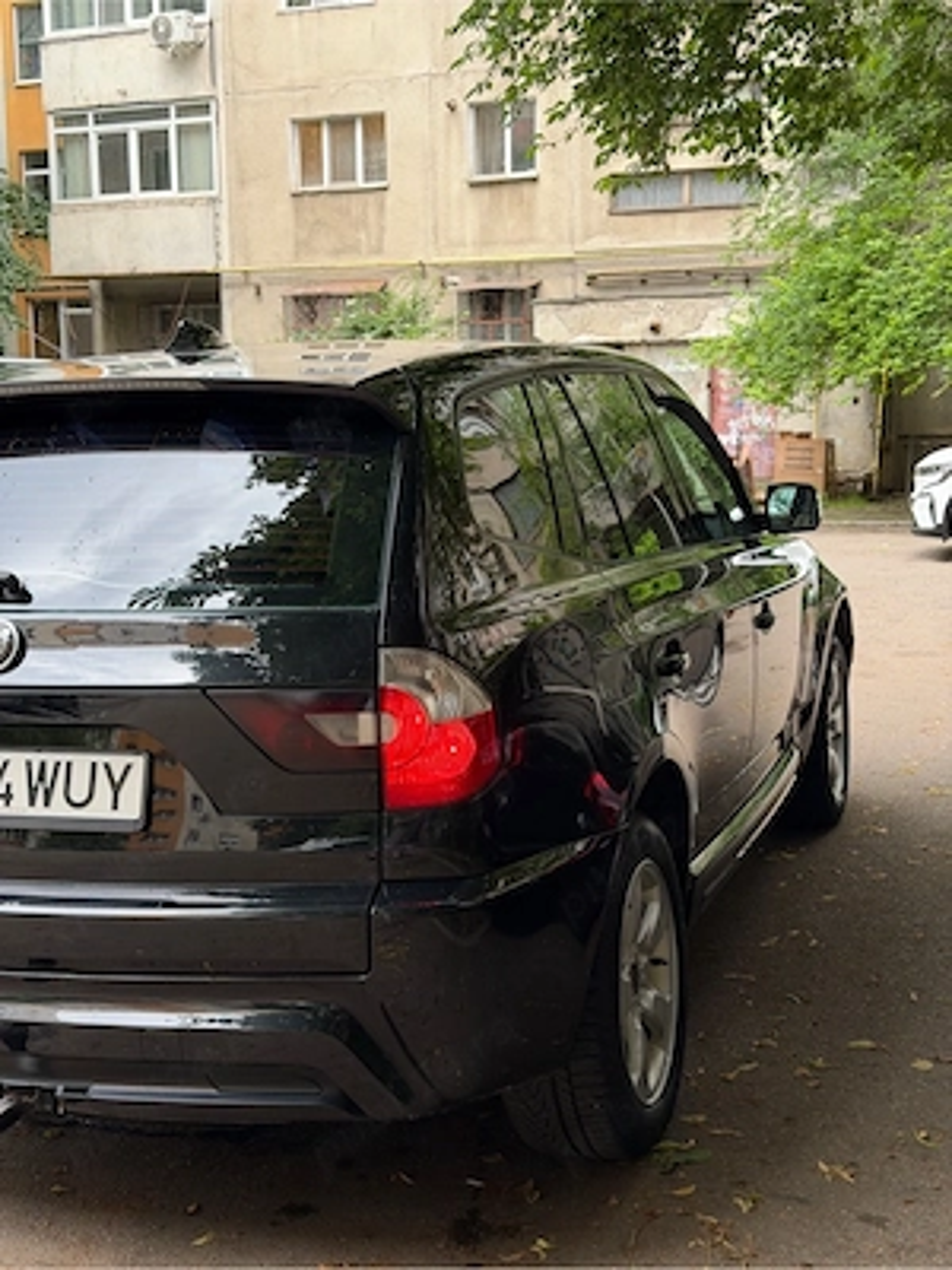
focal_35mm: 48
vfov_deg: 39.7
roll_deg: +0.7
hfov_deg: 30.3
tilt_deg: -8.2
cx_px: 476
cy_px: 635
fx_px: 1760
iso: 125
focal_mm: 6.76
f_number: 1.78
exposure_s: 1/60
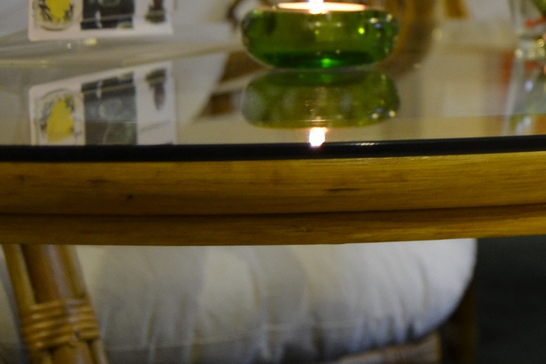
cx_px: 833
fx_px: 1486
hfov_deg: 18.3
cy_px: -41
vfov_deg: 13.7
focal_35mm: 98
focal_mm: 18
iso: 400
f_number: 3.5
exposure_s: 1/10
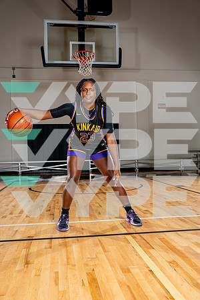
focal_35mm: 36
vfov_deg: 53.1
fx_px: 300
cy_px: 150
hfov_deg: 36.9
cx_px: 100
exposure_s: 1/250
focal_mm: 36
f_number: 5.6
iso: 200
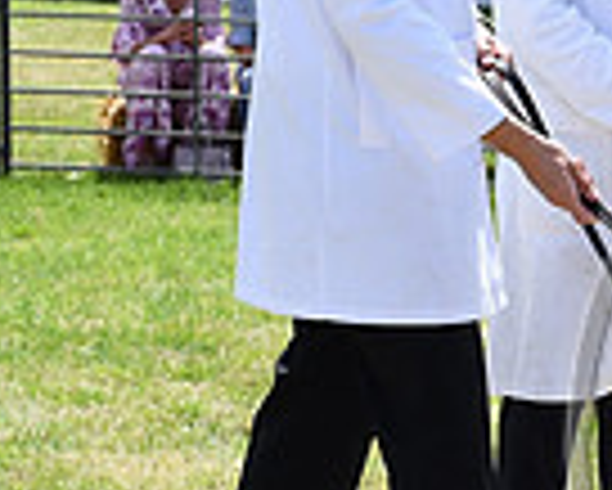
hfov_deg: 9.3
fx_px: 3625
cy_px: 391
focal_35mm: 200
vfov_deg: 7.7
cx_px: 981
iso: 500
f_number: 9
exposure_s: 1/1250
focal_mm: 50
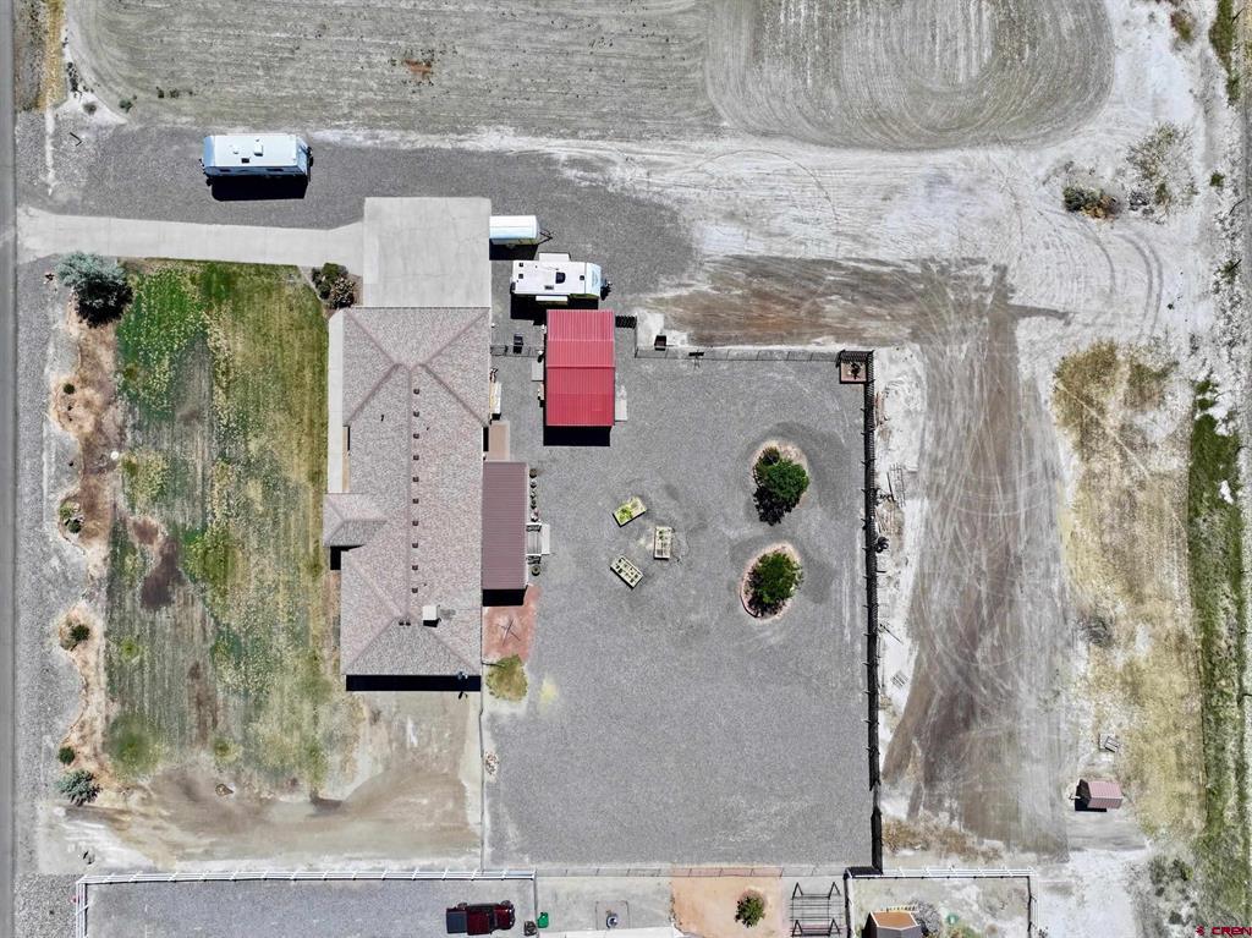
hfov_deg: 71.6
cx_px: 626
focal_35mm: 24
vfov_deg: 56.8
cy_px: 469
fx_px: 868
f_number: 2.8
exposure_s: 1/2000
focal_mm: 12.29
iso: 100
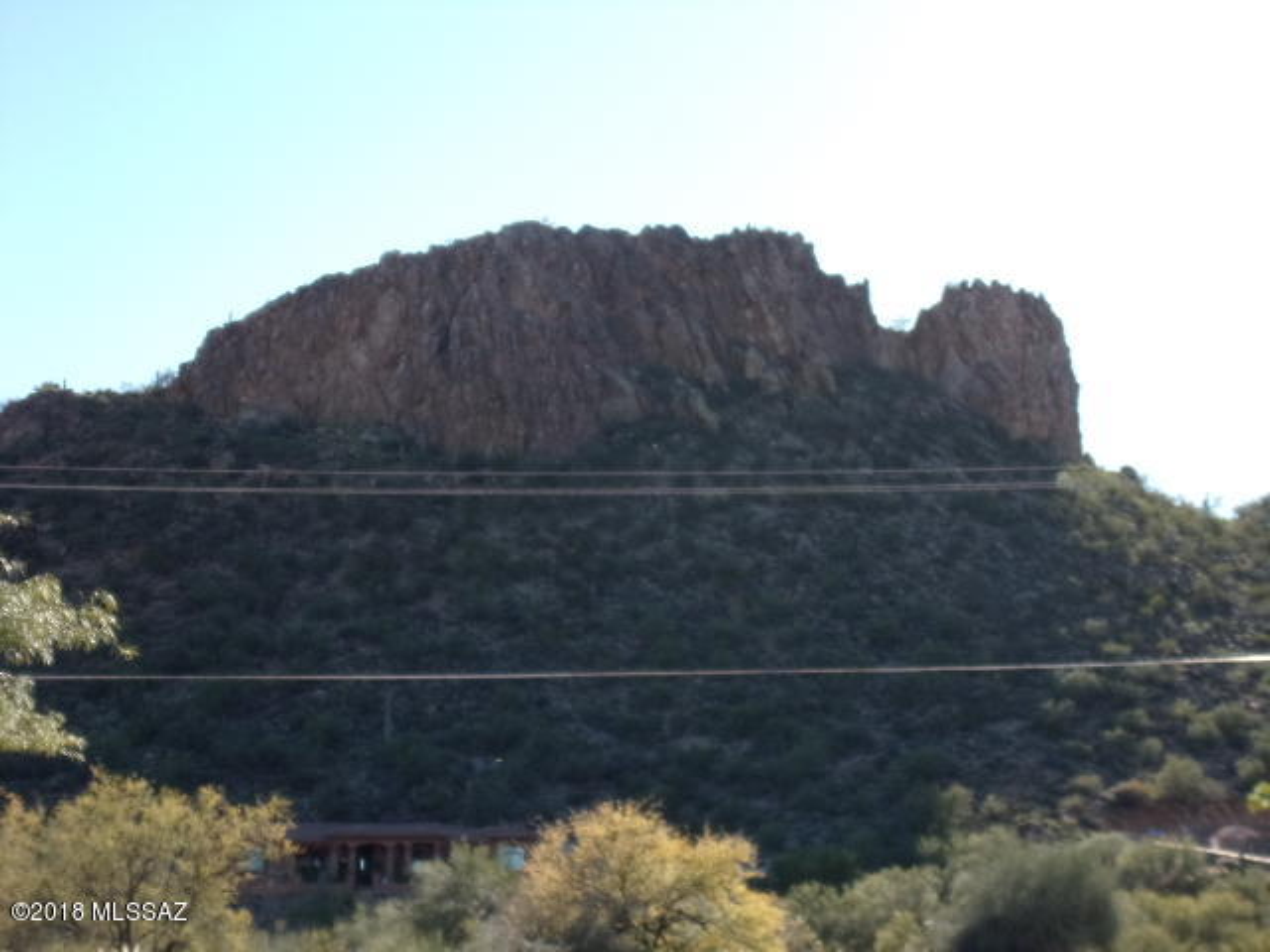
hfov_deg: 25.7
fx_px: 2788
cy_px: 476
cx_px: 635
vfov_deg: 19.4
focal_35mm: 76
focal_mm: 13.6
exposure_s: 1/250
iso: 80
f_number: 4.7
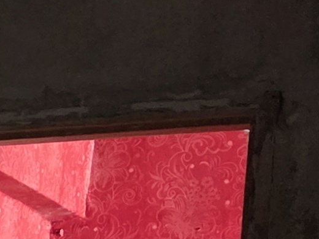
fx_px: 1631
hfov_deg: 9.6
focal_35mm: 177
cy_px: 563
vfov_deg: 7.8
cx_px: -496
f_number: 1.8
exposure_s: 1/100
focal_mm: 5.4
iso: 1600
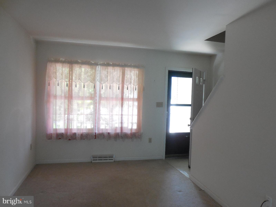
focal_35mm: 26
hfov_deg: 67.3
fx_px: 207
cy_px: 104
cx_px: 138
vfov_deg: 53.1
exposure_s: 1/30
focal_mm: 4.6
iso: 400
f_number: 3.5
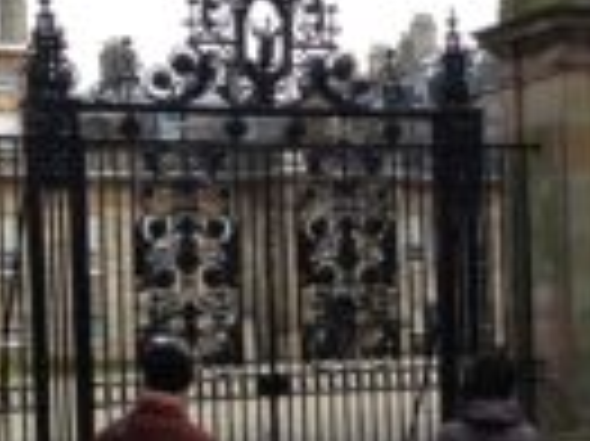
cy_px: 351
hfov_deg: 18.4
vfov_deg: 13.7
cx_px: 342
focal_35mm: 107
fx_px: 1822
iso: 50
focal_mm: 4.28
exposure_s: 1/409
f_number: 2.4
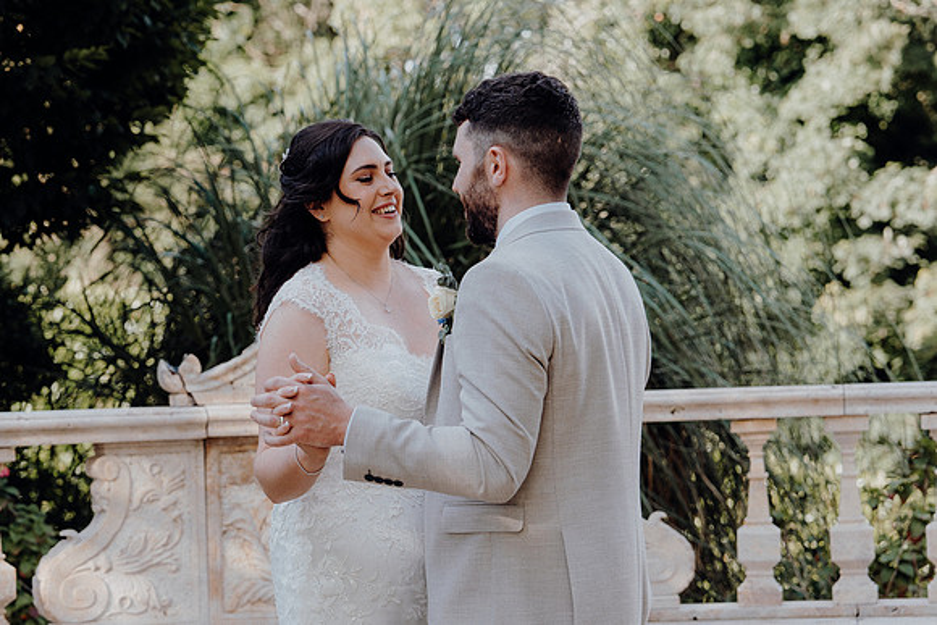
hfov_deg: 19.5
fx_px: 2733
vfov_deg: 13.0
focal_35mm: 105
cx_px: 468
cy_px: 312
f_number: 3.5
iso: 125
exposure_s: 1/250
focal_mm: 70
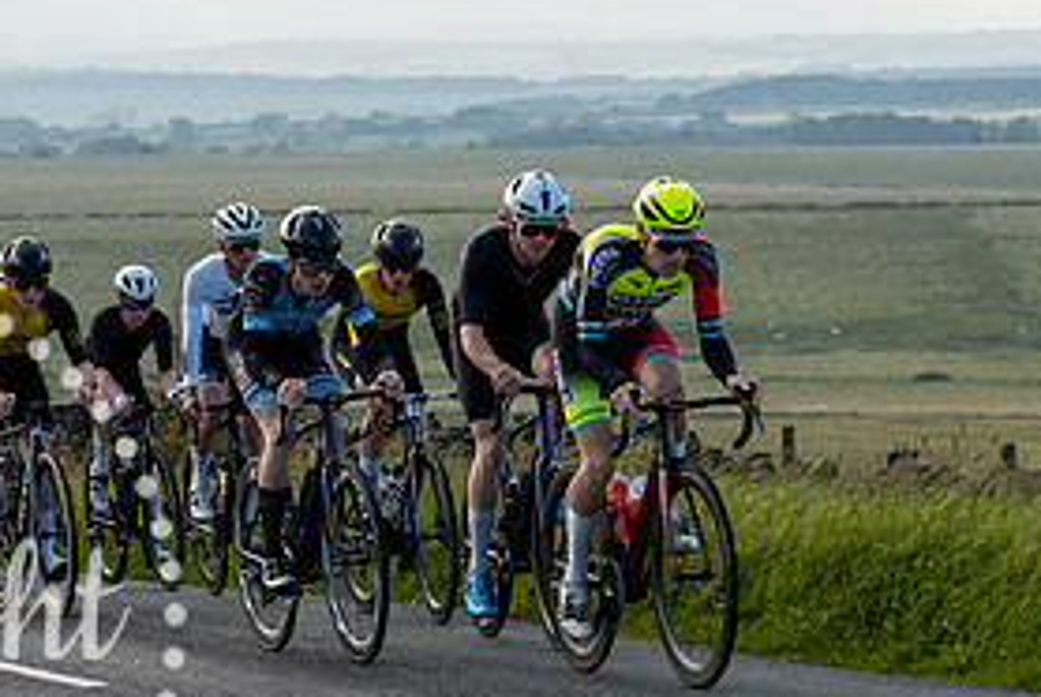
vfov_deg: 8.0
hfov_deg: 12.0
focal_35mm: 171
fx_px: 4950
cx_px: 416
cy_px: 429
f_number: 6.3
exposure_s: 1/320
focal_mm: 82
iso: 200
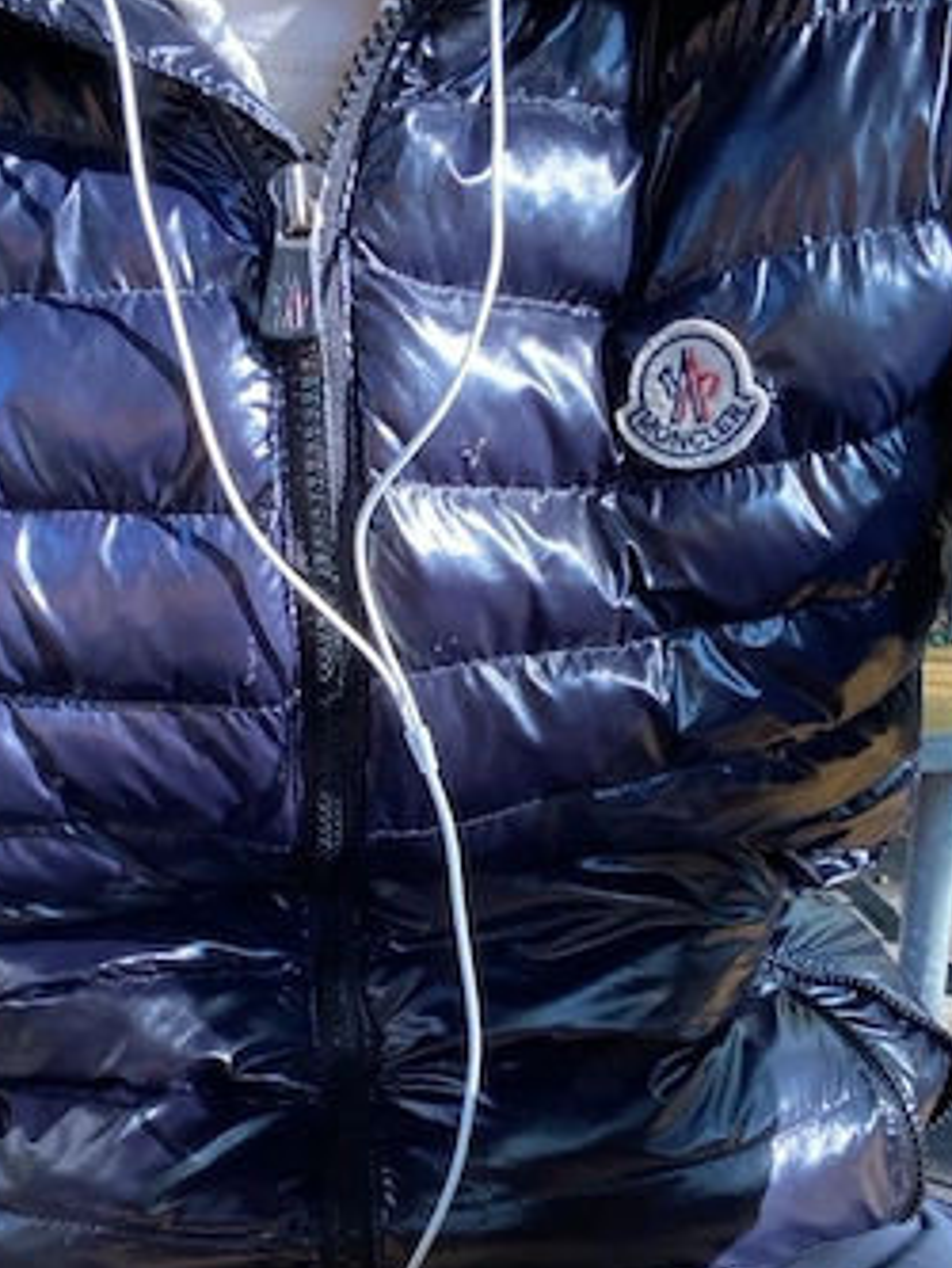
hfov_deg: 39.6
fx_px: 1319
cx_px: 423
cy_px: 743
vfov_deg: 51.1
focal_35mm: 36
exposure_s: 1/72
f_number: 2.2
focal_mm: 2.71
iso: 100
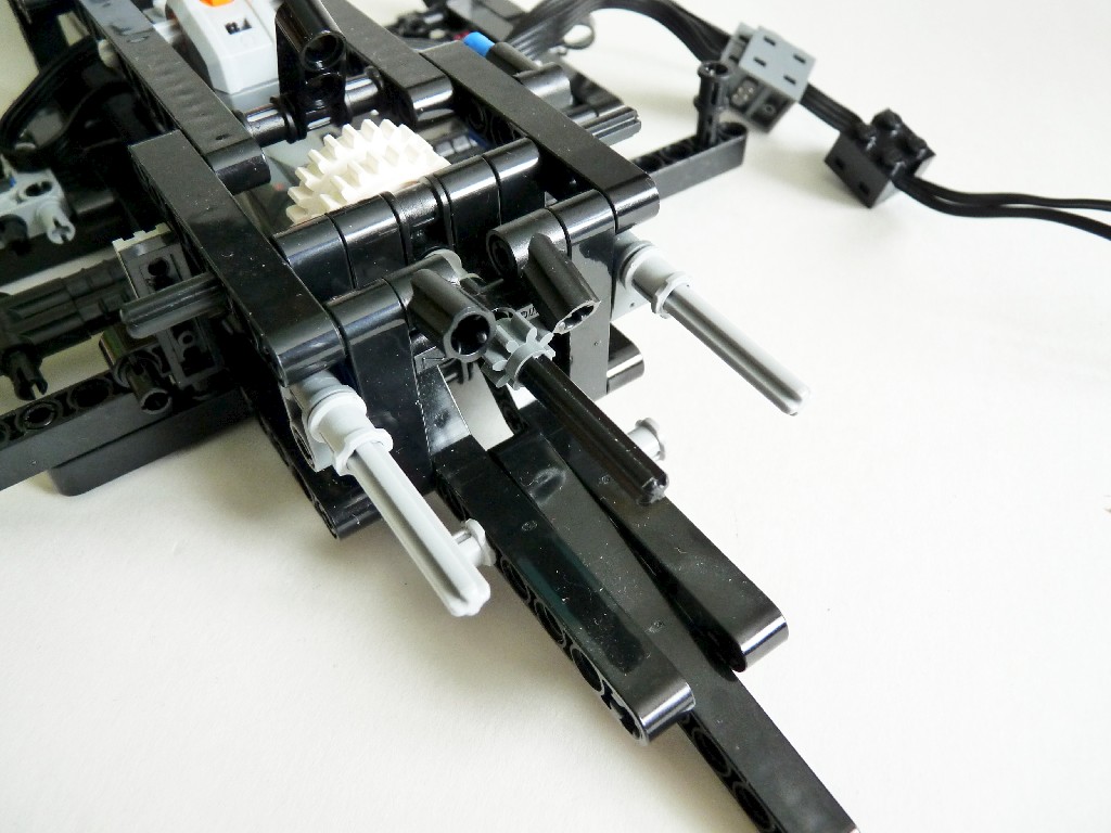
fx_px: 867
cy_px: 416
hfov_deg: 65.3
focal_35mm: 27
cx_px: 556
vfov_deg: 51.4
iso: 250
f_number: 2.8
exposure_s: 1/30
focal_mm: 4.8
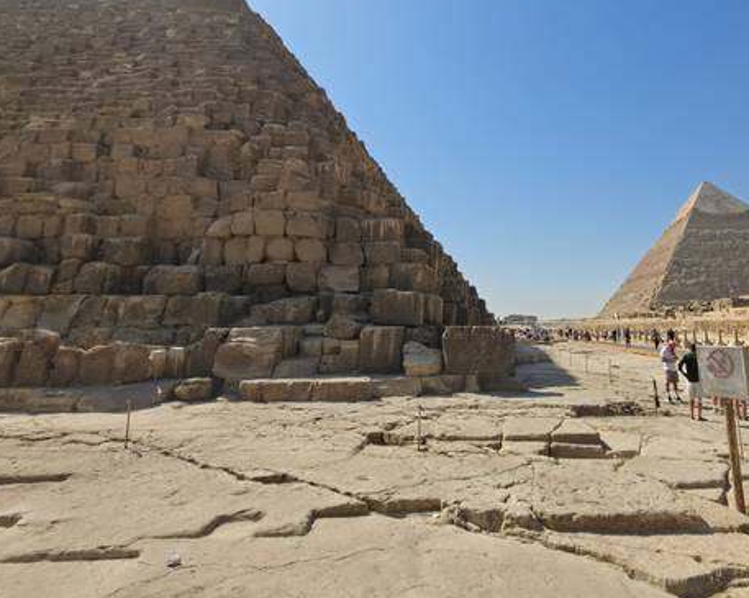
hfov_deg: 78.6
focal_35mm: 20
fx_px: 443
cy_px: 218
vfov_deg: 66.8
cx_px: 479
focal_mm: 2.2
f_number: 1.9
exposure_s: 1/1297
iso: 16
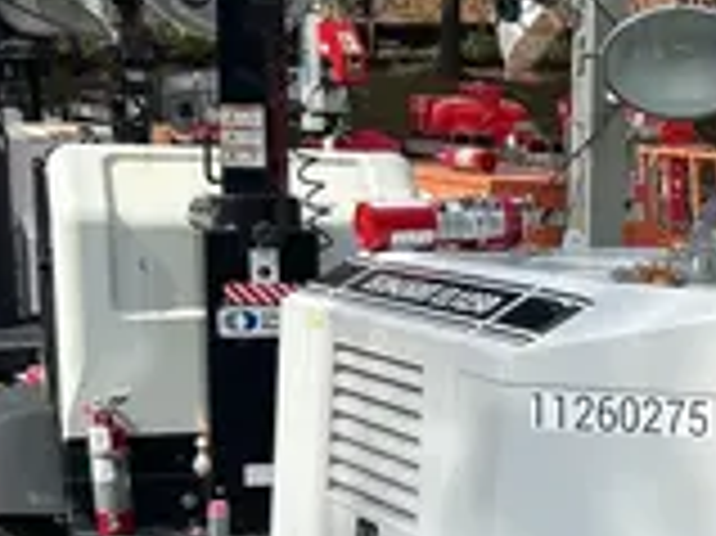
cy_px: 430
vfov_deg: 16.3
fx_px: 1860
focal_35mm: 90
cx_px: 923
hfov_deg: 20.0
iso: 50
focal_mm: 5.7
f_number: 1.5
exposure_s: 1/3165
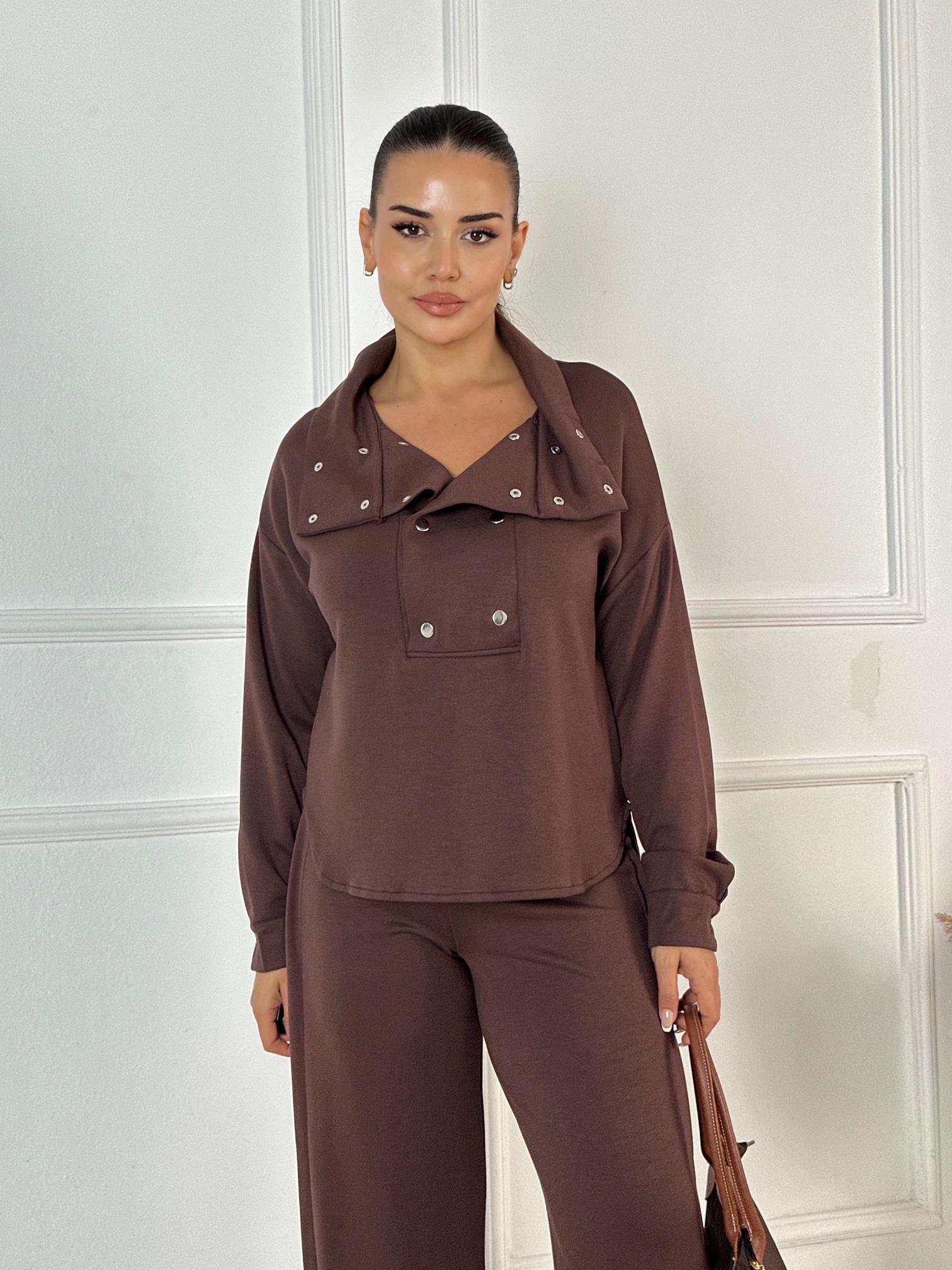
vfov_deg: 39.7
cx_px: 476
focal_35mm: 48
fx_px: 1760
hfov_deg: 30.3
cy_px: 635
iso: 200
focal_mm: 6.86
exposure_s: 1/60
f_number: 1.78
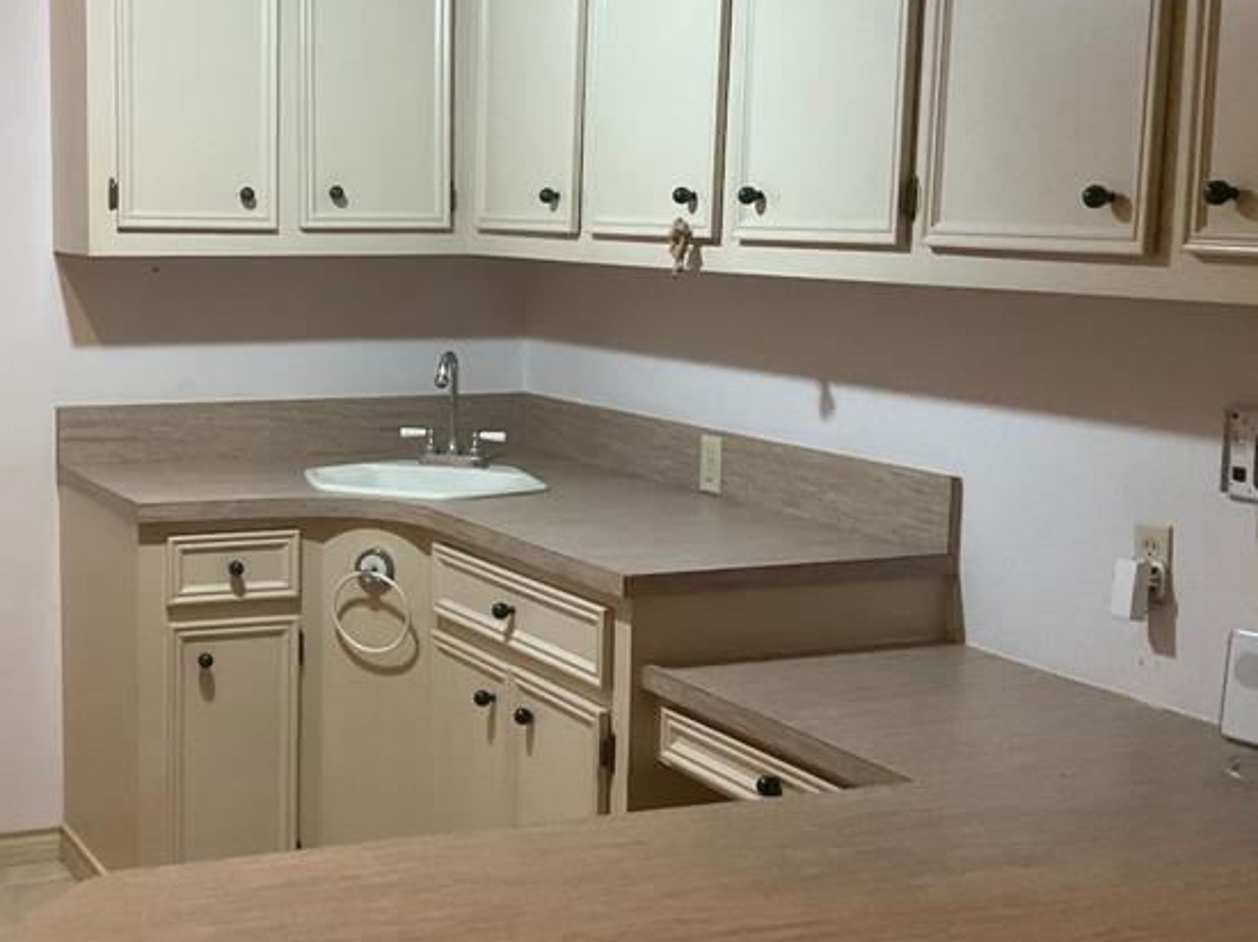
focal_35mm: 54
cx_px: 288
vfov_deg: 27.0
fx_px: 1962
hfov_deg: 34.7
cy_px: 482
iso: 160
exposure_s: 1/60
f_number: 1.8
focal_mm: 3
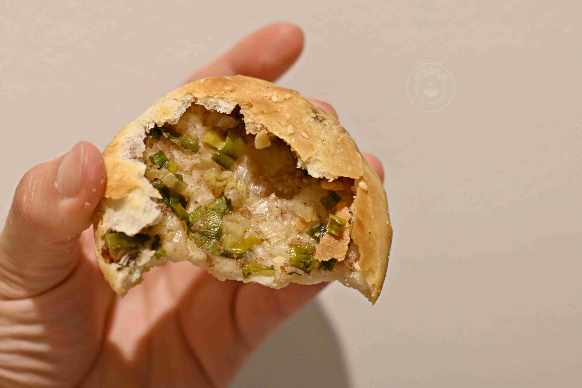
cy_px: 194
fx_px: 1212
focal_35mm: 75
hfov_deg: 27.0
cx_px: 291
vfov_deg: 18.2
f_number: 3.2
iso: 1000
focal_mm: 50
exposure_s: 1/250
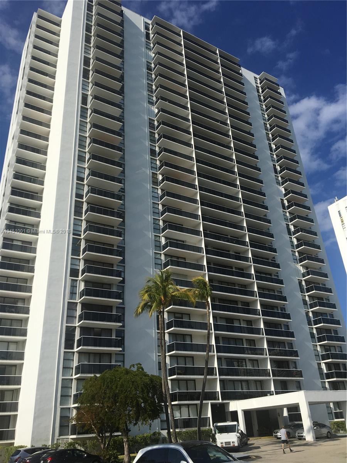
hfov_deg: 48.2
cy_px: 232
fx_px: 388
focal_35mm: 29
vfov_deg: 61.7
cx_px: 174
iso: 25
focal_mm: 4.15
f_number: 2.2
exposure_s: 1/2653
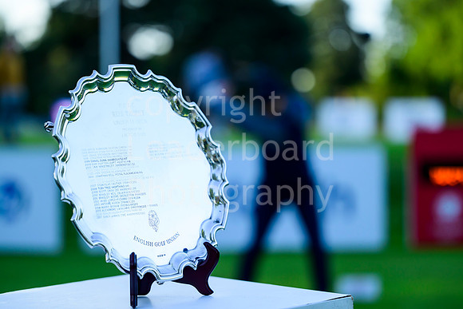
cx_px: 232
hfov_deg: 21.7
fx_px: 1209
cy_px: 154
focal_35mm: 94
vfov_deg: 14.6
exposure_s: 1/2000
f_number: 2.8
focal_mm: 94
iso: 800
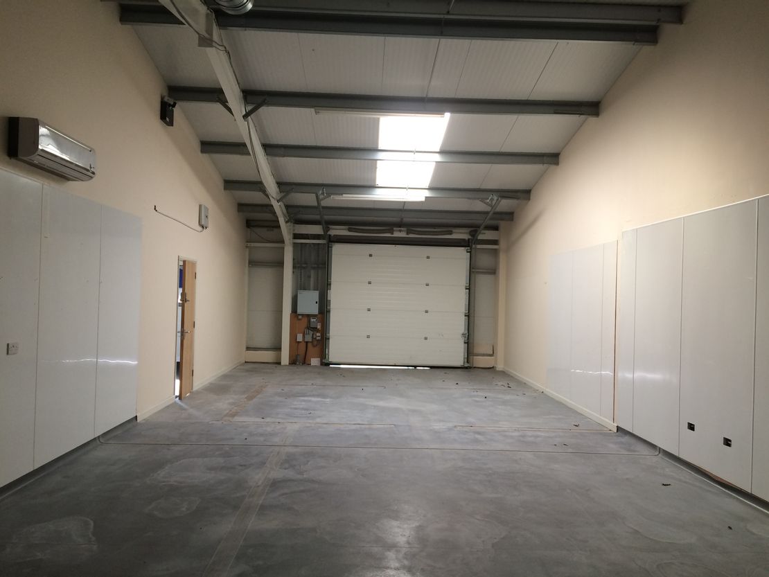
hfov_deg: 61.6
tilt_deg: +1.5
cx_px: 384
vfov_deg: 48.2
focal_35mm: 29
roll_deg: -0.2
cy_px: 288
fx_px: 644
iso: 40
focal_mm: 4.15
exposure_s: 1/33
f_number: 2.2
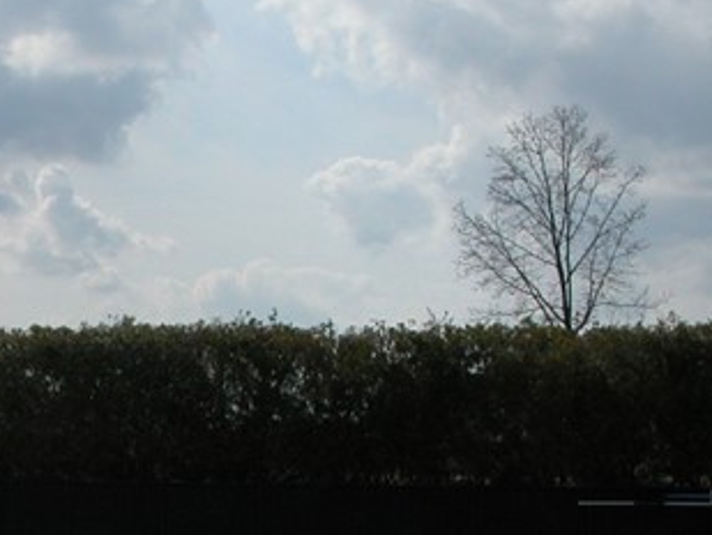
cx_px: -122
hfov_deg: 16.3
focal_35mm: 116
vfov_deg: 12.7
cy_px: 510
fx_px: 2387
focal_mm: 8.9
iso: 100
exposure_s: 1/692
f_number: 7.1
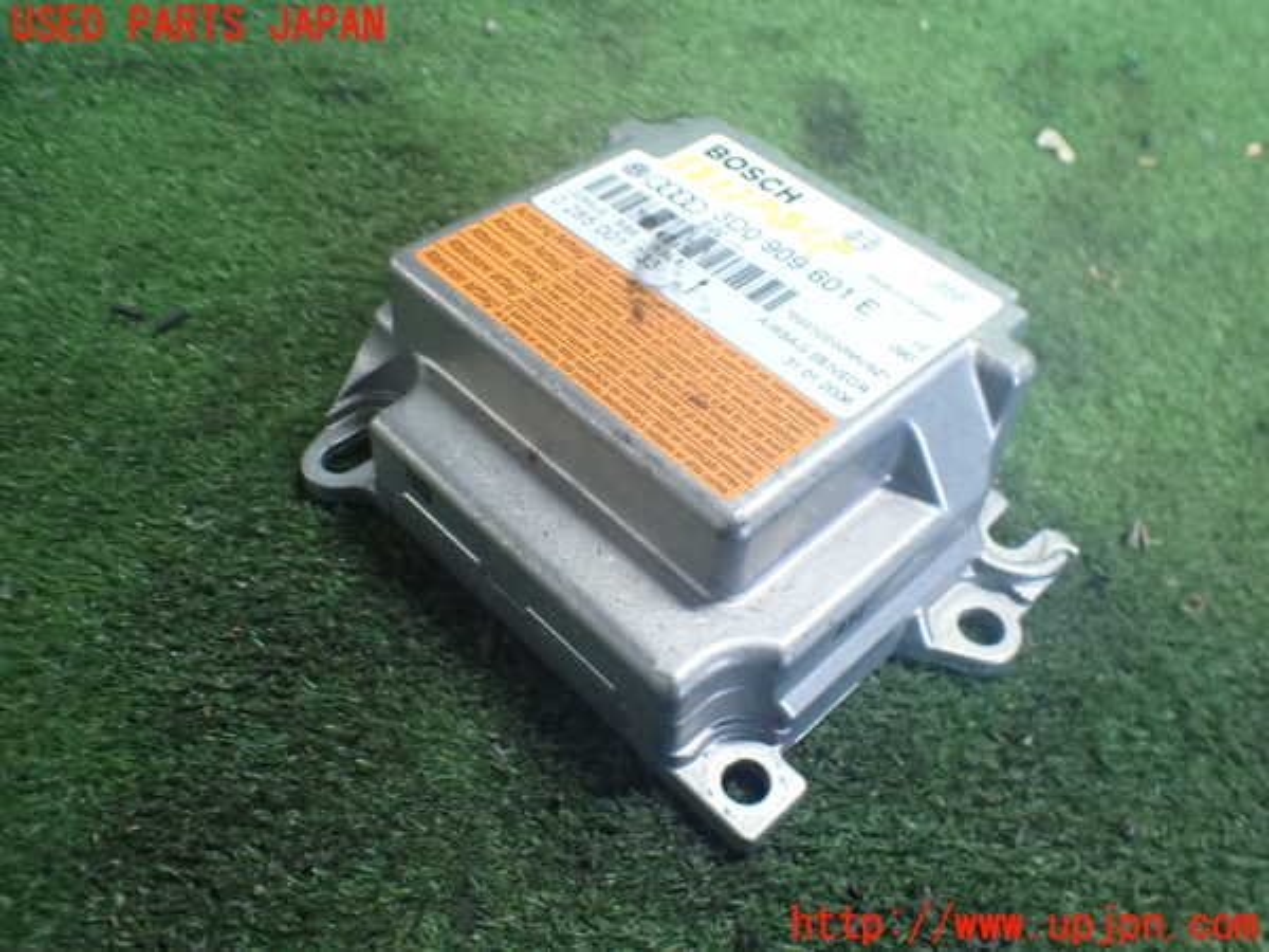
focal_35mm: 30
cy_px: 476
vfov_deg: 46.8
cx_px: 634
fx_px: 1100
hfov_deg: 60.0
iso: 800
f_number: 2.3
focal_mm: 5.4
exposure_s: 1/50
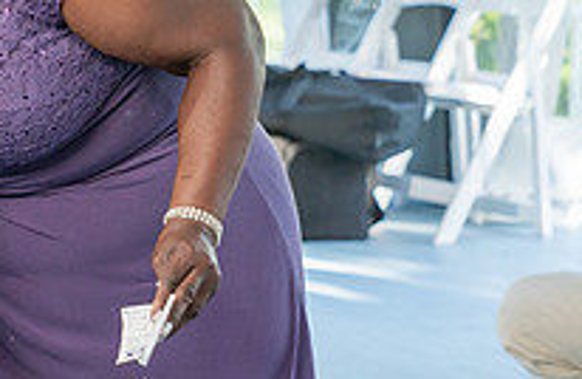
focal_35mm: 226
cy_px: 155
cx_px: -156
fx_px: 3626
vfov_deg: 6.0
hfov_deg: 9.0
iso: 640
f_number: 4
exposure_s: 1/200
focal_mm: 70
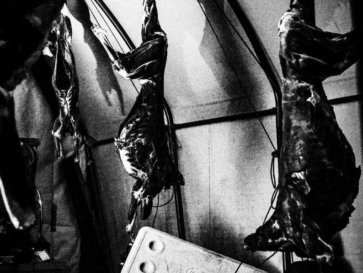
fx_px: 808
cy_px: 147
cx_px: 182
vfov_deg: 19.1
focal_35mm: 77
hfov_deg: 25.3
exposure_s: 1/220
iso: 12800
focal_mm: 35
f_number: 4
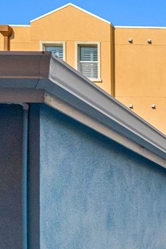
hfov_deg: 16.5
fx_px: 387
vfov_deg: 31.7
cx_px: 354
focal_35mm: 56
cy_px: 272
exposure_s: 1/2500
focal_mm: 16
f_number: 11
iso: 1600
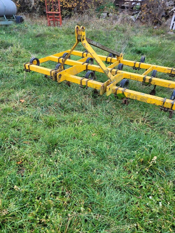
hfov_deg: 53.1
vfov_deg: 67.3
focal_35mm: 26
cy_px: 116
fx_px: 175
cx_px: 88
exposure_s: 1/100
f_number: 1.8
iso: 50
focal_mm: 5.4
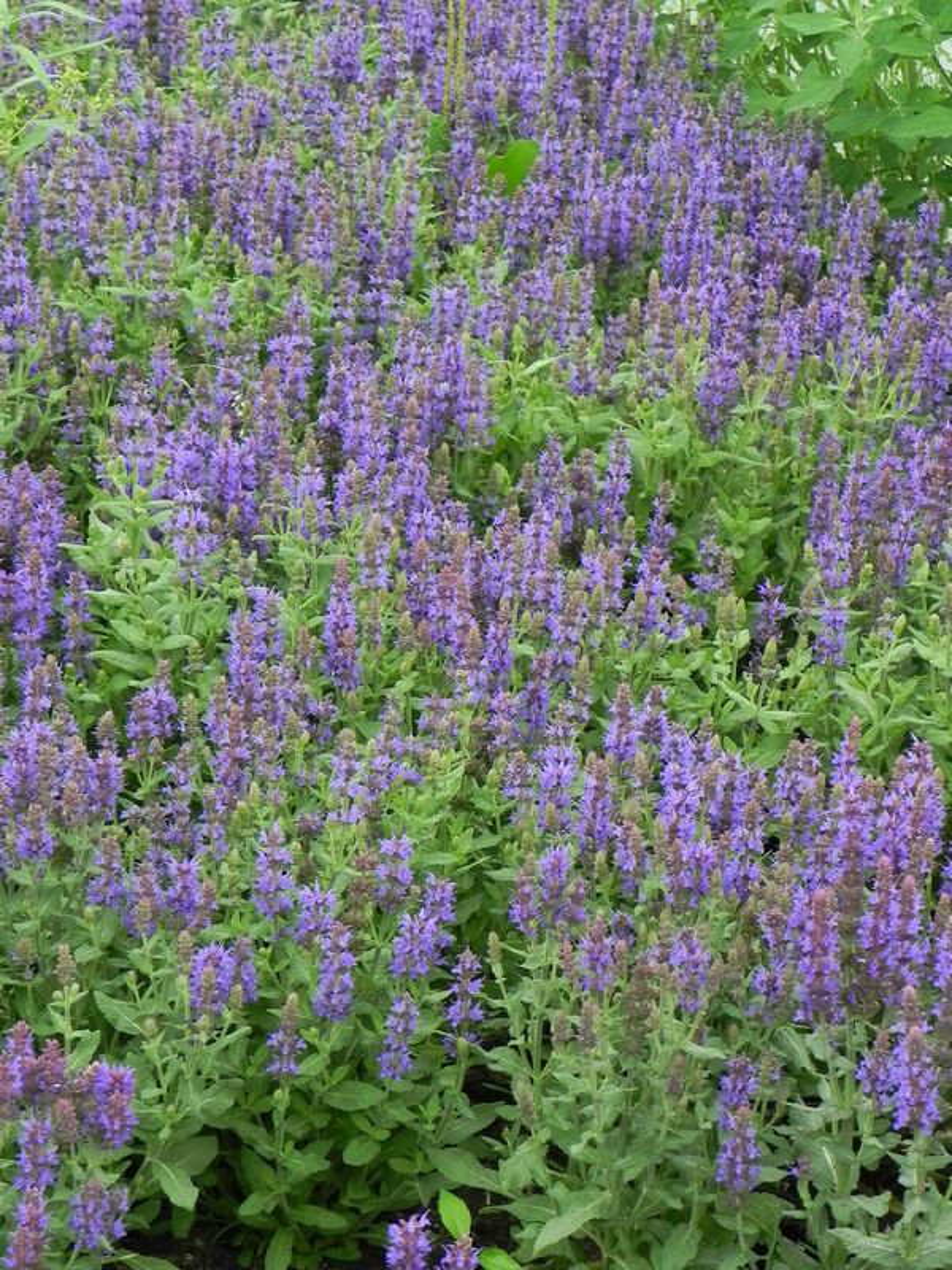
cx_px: 476
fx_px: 4290
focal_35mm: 117
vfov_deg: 16.8
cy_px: 635
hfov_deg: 12.7
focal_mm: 20.8
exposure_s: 1/100
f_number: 4.5
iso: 160
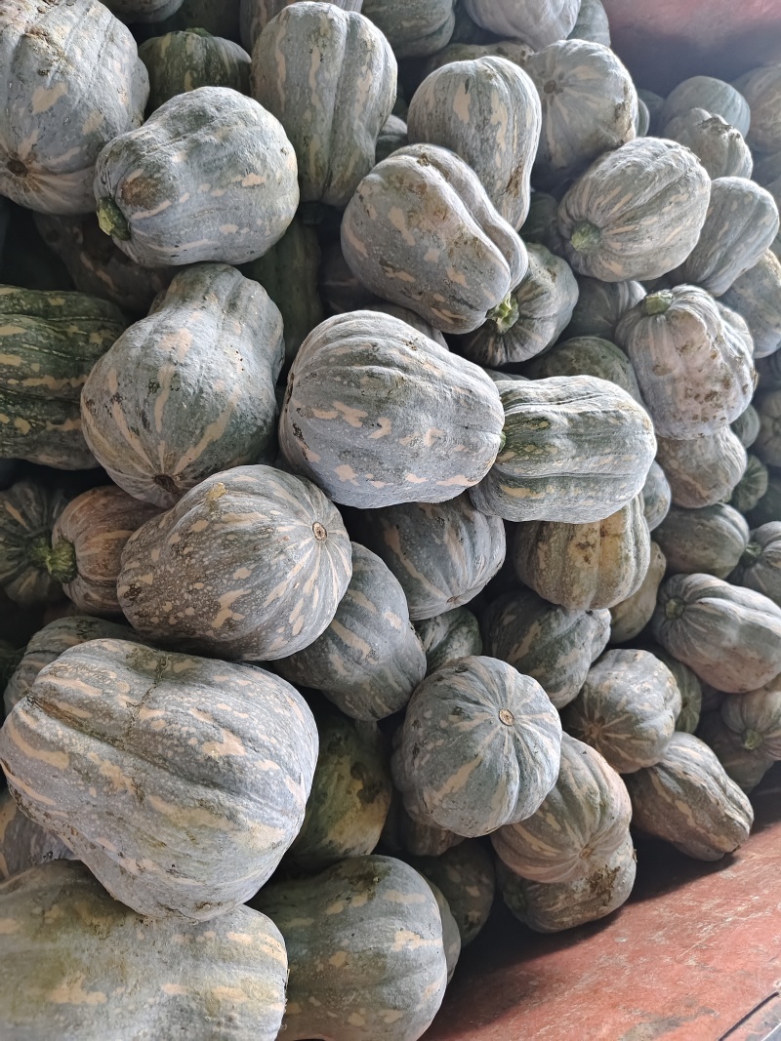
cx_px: 390
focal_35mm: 23
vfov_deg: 73.9
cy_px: 520
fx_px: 692
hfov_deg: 58.9
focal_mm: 5.56
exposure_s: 1/605
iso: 2593
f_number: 1.88
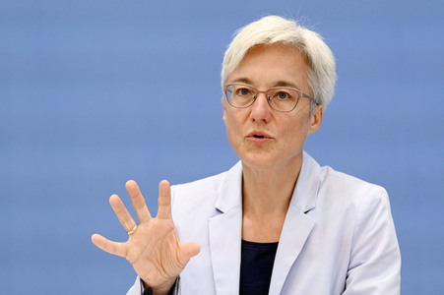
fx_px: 1602
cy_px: 148
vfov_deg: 10.5
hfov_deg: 15.8
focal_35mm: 130
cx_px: 222
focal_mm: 130
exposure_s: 1/500
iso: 4000
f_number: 6.3
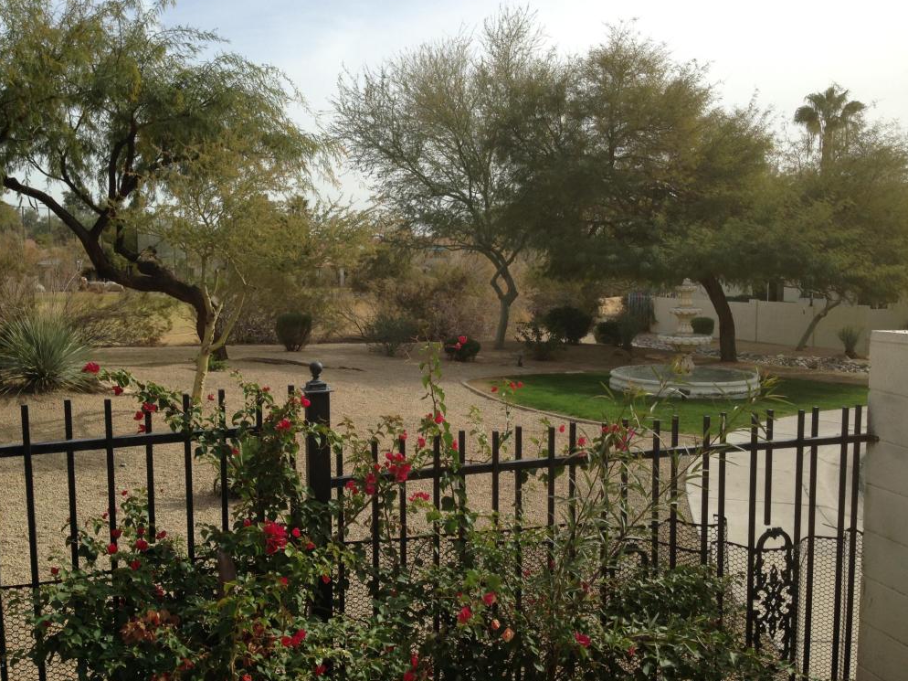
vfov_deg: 41.8
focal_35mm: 34
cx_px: 448
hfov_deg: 54.0
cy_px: 336
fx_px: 892
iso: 50
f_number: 2.4
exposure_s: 1/1355
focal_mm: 4.13
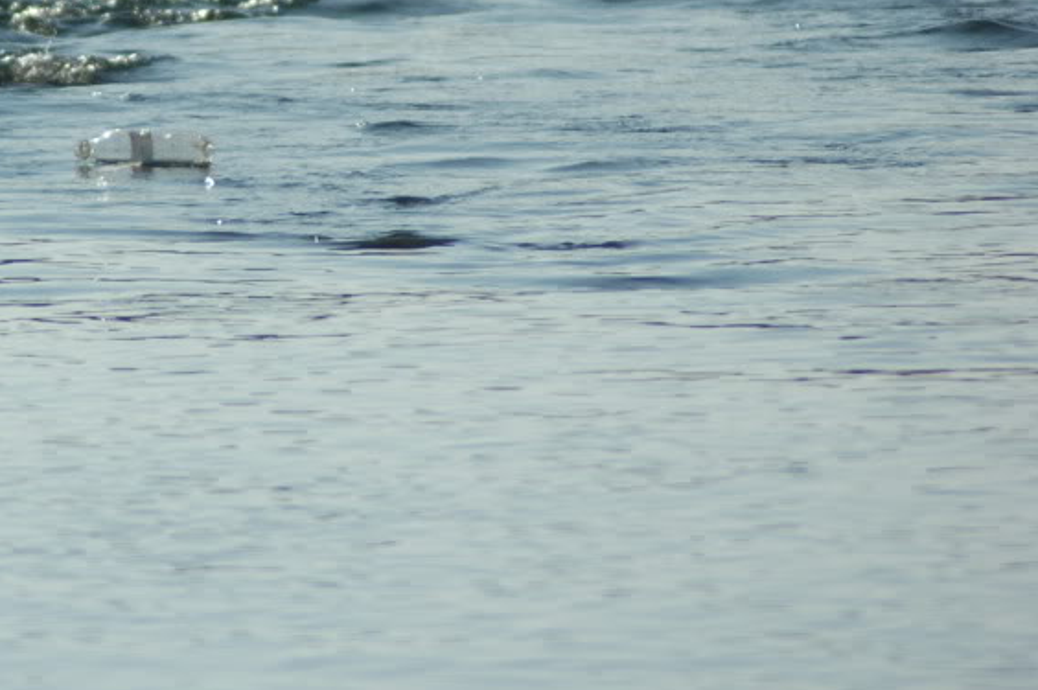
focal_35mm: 653
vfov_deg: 2.1
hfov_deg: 3.2
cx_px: 100
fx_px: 18811
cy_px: 120
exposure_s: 1/2000
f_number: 5.3
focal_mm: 240
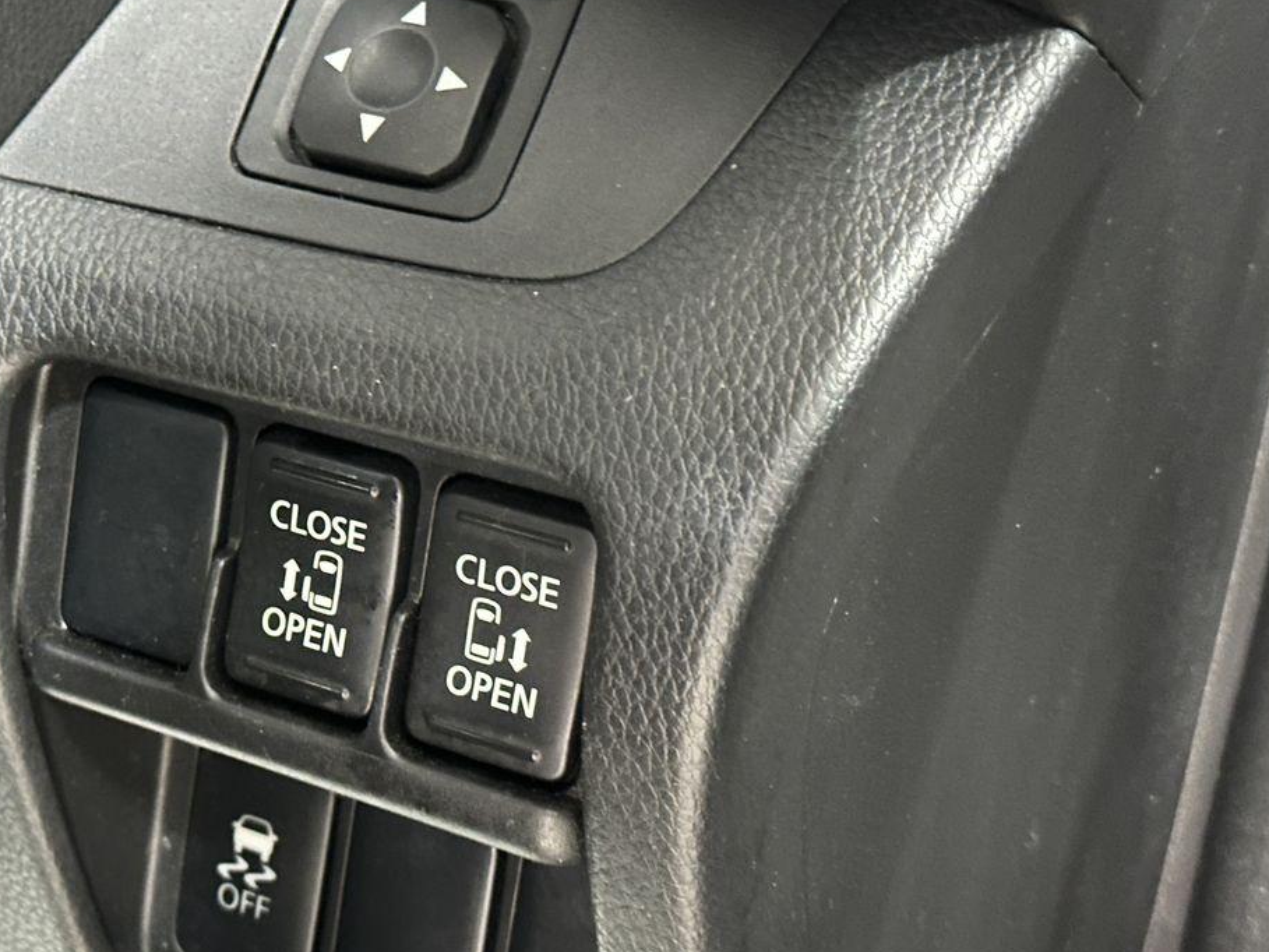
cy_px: 473
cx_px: 343
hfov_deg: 25.4
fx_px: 2786
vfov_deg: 19.4
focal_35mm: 76
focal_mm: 6.86
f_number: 1.78
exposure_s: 1/9
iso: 500
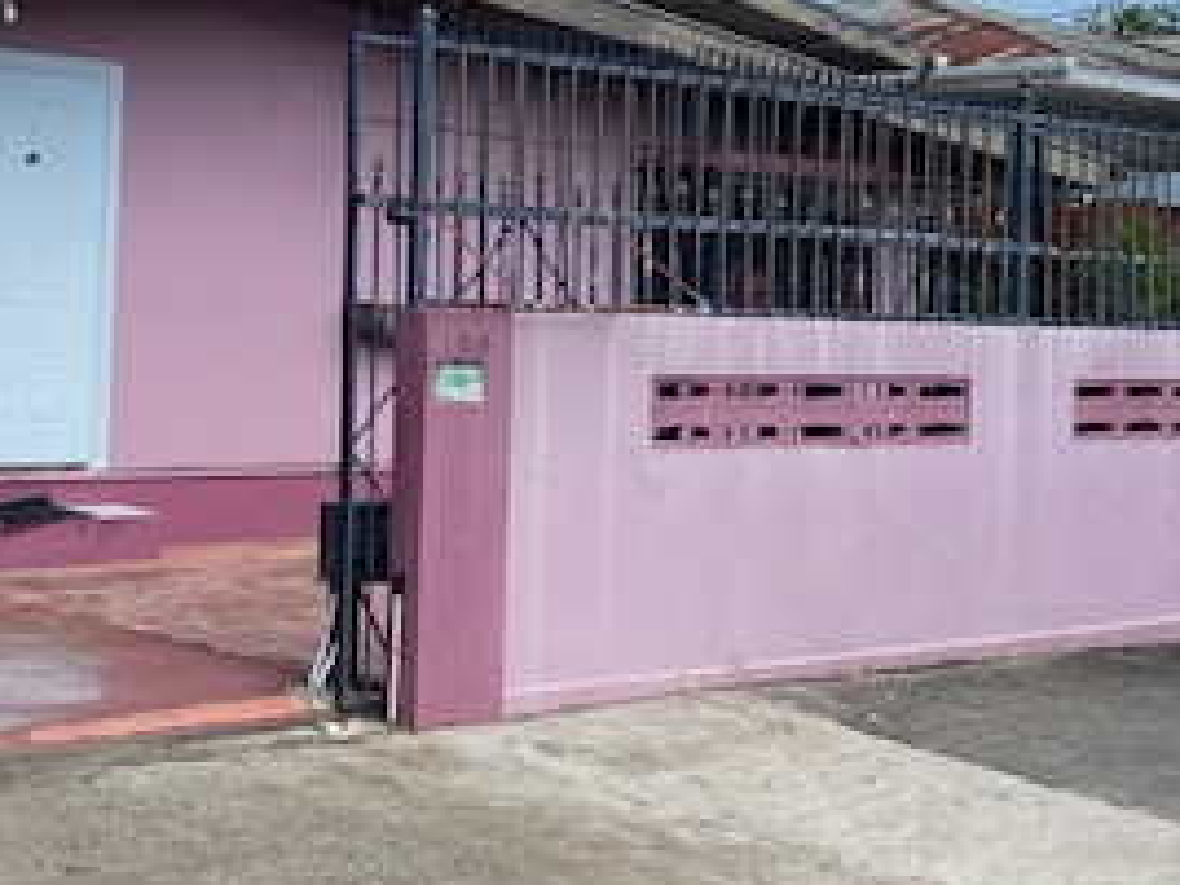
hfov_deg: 30.3
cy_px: 242
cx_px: 207
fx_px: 2113
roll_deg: -1.9
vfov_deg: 23.5
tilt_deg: +4.2
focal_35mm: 62
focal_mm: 4.25
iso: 32
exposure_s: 1/2358
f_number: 1.8
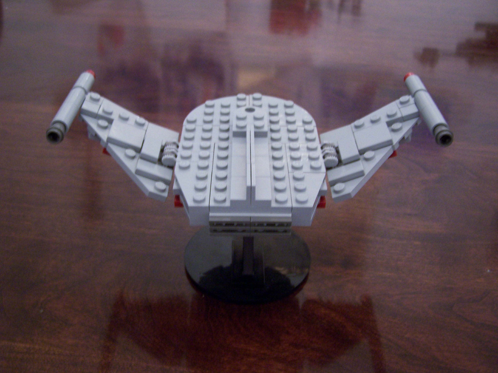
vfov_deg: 37.7
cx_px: 249
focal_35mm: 38
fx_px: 547
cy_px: 186
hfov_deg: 49.0
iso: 140
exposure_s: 1/8
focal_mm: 6.3
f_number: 2.8
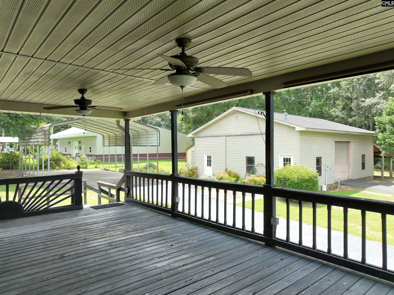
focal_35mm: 24
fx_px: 273
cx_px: 197
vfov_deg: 56.8
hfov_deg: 71.6
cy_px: 148
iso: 200
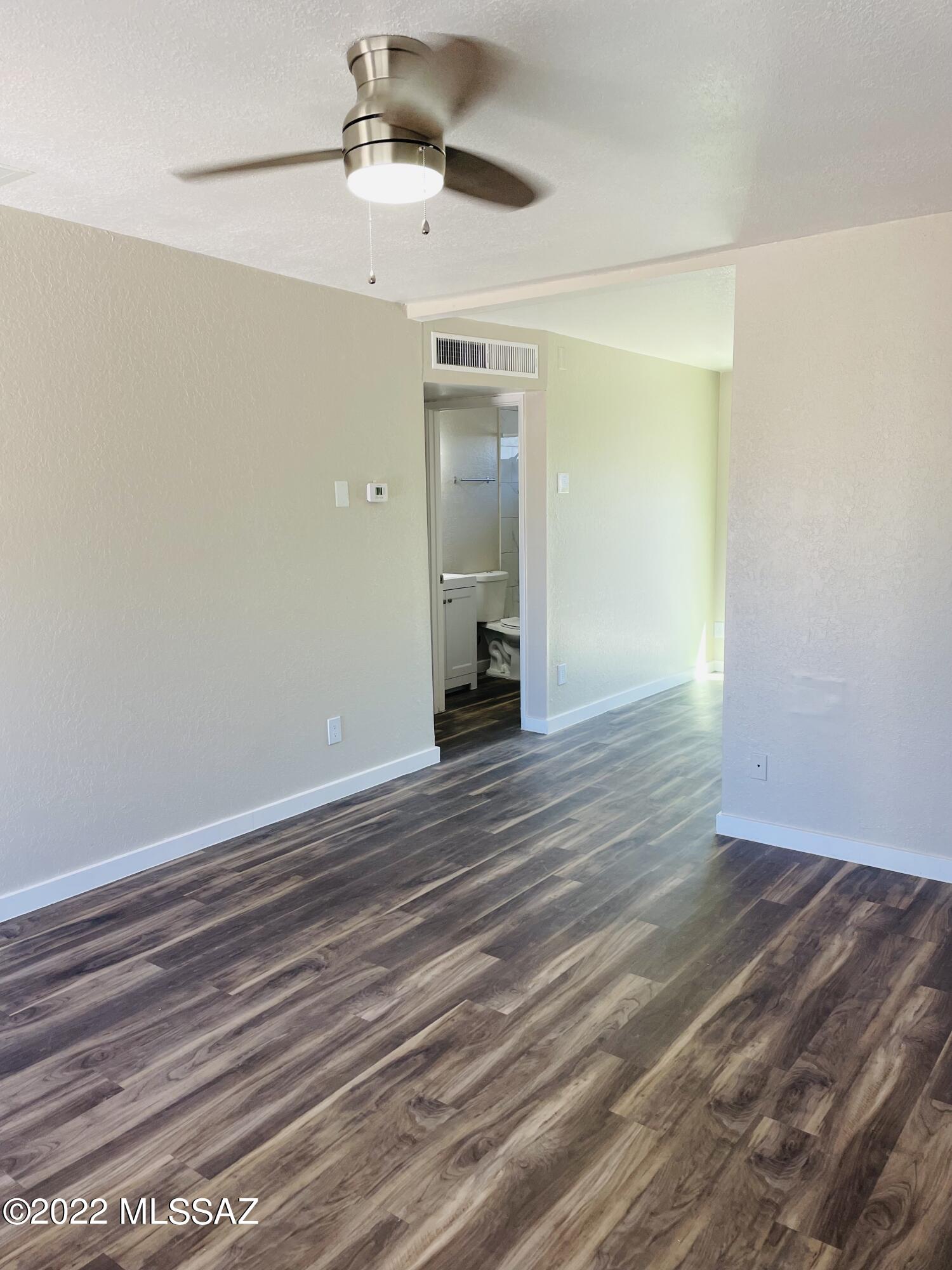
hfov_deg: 53.1
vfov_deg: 67.3
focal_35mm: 26
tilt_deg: -8.7
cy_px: 635
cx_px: 476
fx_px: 953
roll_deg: +1.3
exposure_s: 1/120
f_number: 1.6
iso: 64
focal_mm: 4.2
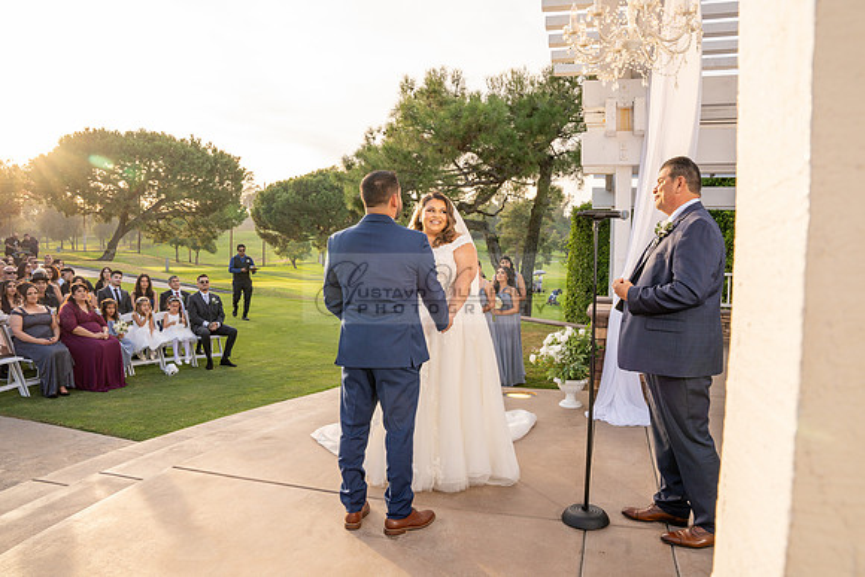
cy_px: 288
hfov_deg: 73.7
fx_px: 577
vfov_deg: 53.2
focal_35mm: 24
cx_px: 432
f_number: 10
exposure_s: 1/100
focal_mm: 24
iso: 320
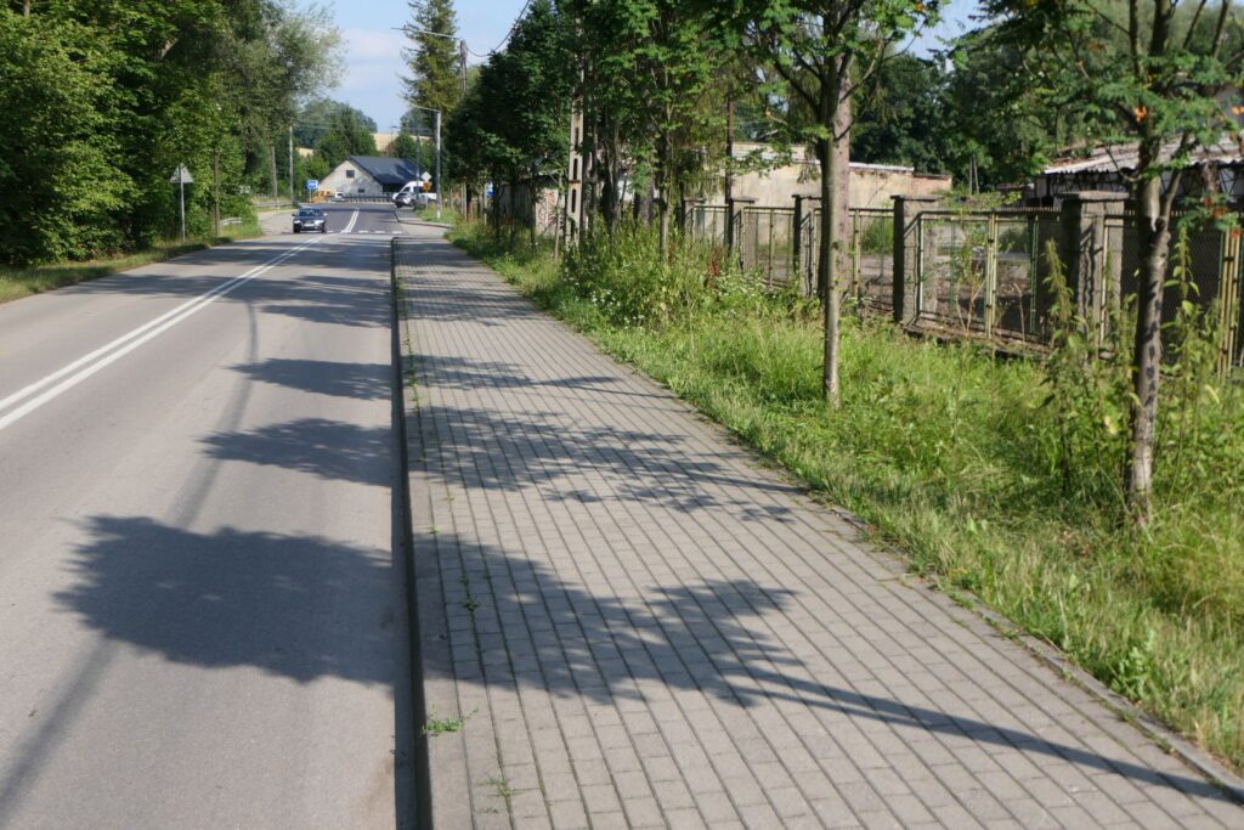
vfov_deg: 30.5
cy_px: 415
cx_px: 622
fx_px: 1521
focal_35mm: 44
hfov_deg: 44.5
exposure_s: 1/640
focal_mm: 16.3
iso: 125
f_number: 4
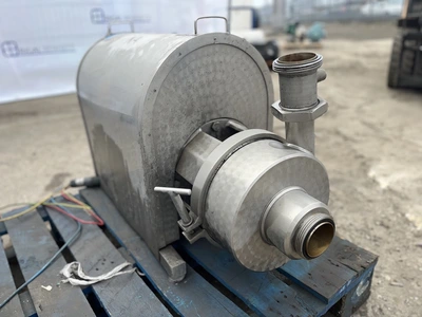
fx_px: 317
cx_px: 211
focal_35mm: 26
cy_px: 158
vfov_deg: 53.1
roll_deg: +3.4
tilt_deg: -23.8
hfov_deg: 67.3
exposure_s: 1/684
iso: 32
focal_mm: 5.1
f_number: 1.6
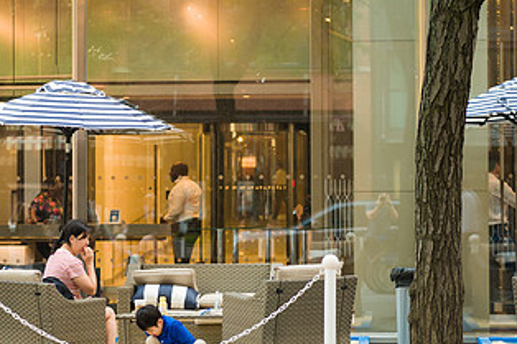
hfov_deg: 16.8
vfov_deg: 11.2
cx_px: 244
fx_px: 1751
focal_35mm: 122
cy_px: 160
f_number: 3.2
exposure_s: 1/500
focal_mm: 66
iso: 800
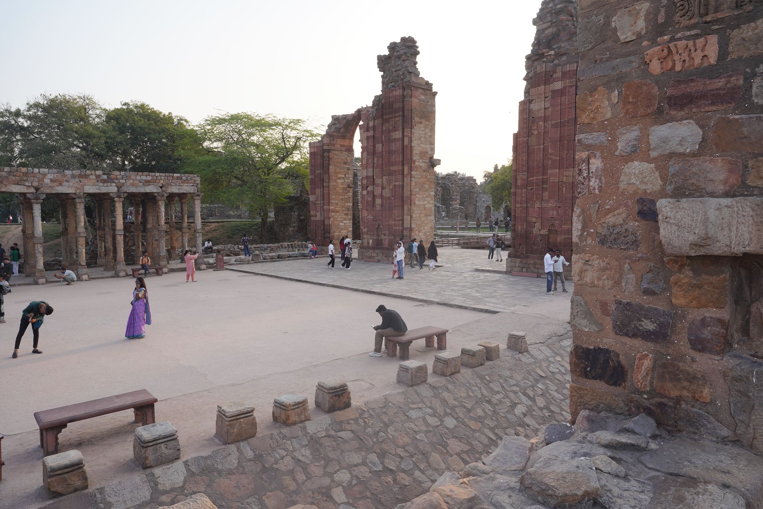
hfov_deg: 73.7
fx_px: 509
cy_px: 254
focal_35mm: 24
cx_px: 382
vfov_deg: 53.1
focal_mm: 24
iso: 320
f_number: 11
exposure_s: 1/100
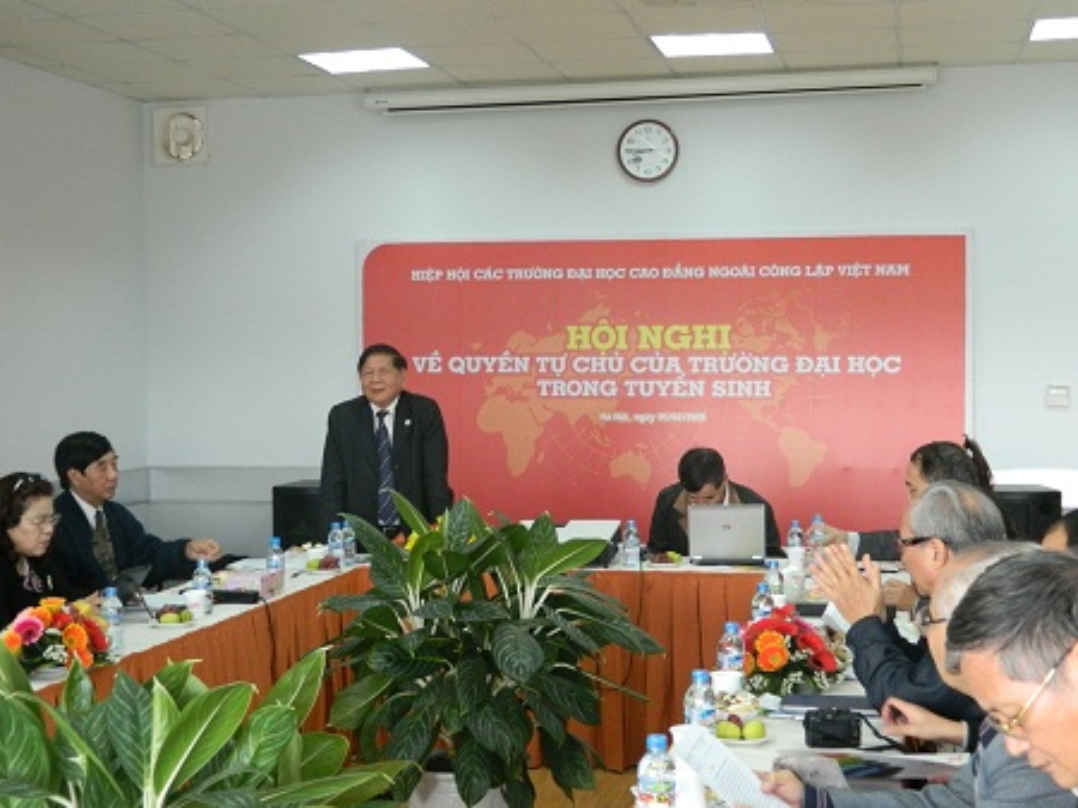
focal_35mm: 57
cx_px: 539
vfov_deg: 25.6
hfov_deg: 33.8
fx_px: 1774
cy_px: 404
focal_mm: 10.2
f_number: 3.8
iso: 400
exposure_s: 1/40
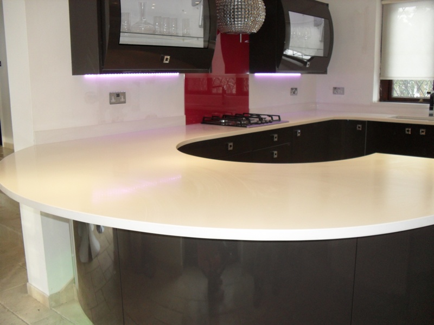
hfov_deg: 52.6
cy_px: 162
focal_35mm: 35
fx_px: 439
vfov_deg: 40.7
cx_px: 217
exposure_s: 1/45
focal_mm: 6.3
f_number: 3.2
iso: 200
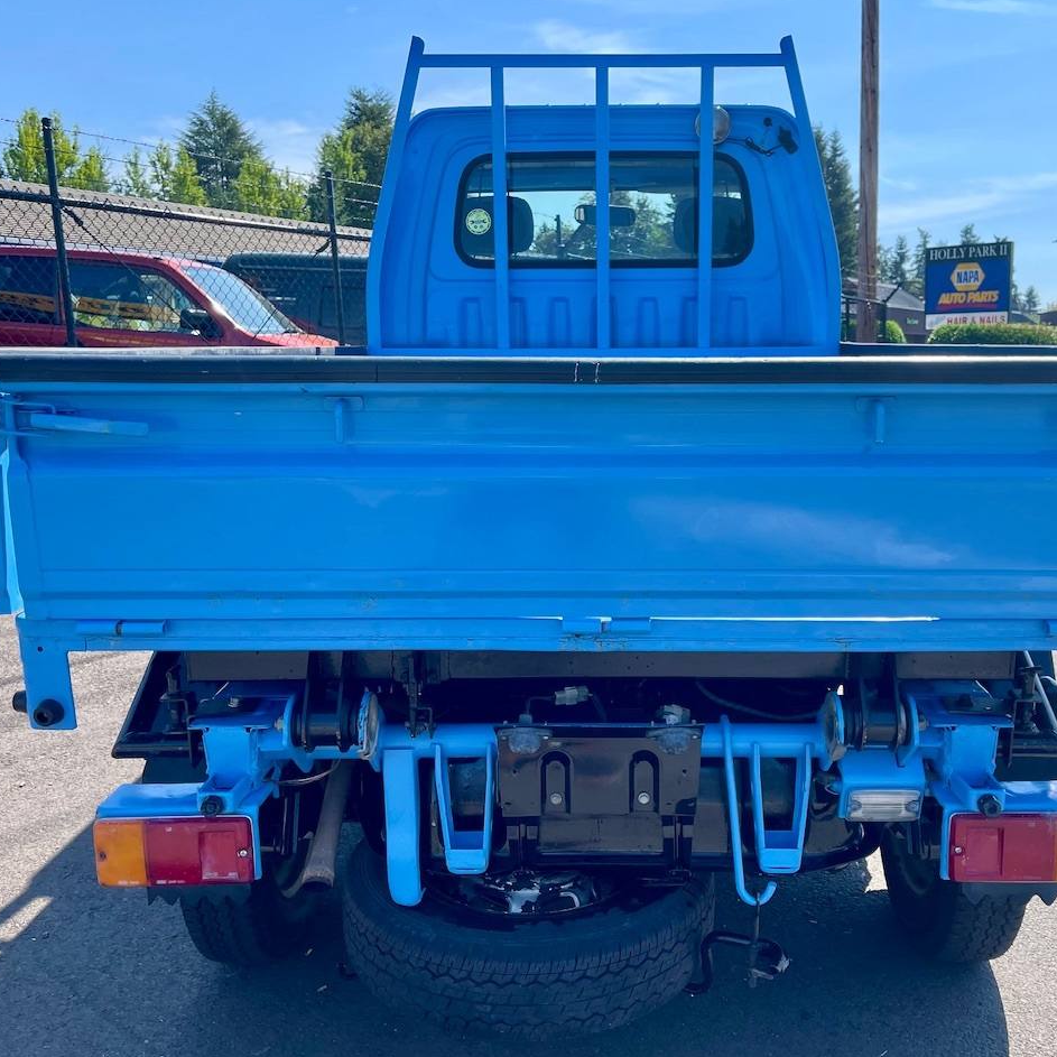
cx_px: 611
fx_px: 1036
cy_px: 530
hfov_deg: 53.8
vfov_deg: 54.0
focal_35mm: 30
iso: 32
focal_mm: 5.1
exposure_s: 1/1087
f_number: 1.6
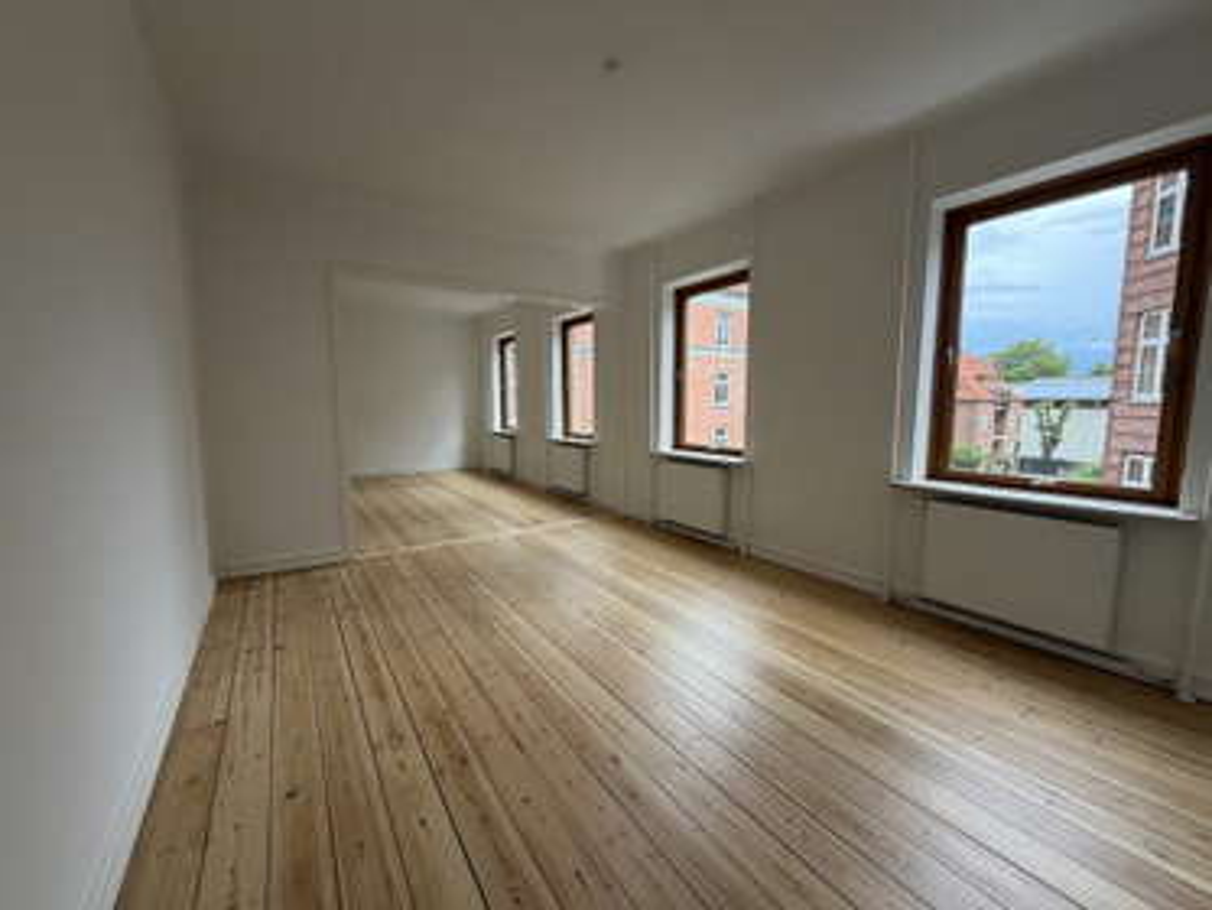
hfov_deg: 102.0
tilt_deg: -6.1
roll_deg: -0.1
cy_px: 455
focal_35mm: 14
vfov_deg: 85.7
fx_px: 490
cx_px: 606
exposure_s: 1/159
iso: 64
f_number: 2.2
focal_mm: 2.22
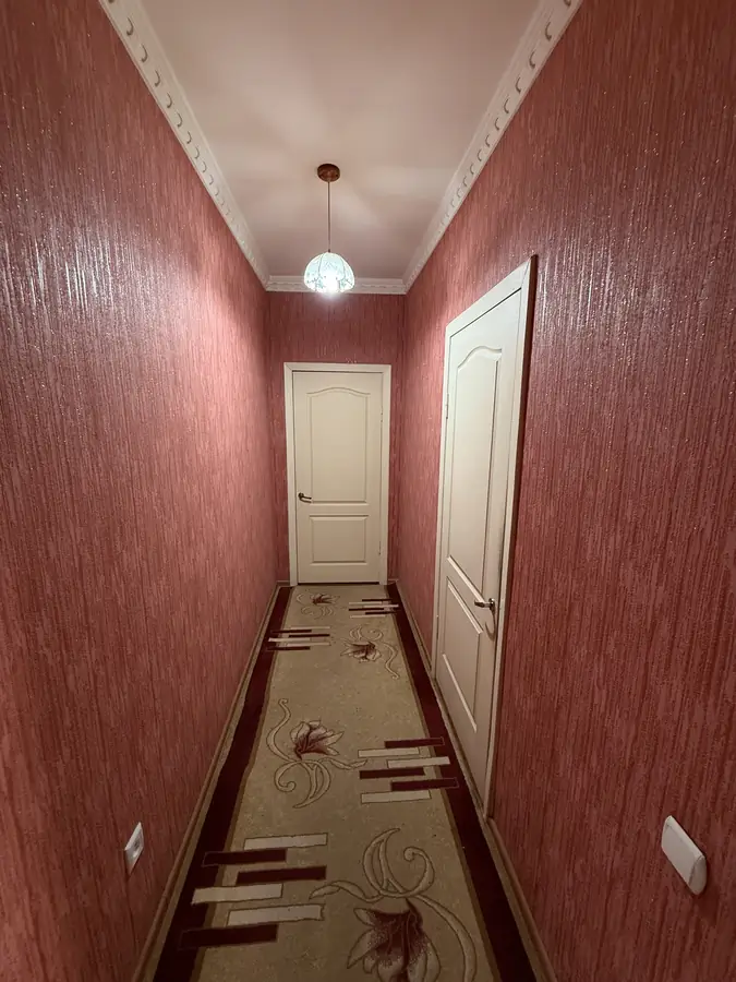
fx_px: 397
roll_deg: -0.7
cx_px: 368
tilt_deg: -9.1
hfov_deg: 85.7
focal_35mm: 14
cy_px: 491
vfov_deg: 102.1
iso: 250
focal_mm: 2.22
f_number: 2.2
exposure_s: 1/50
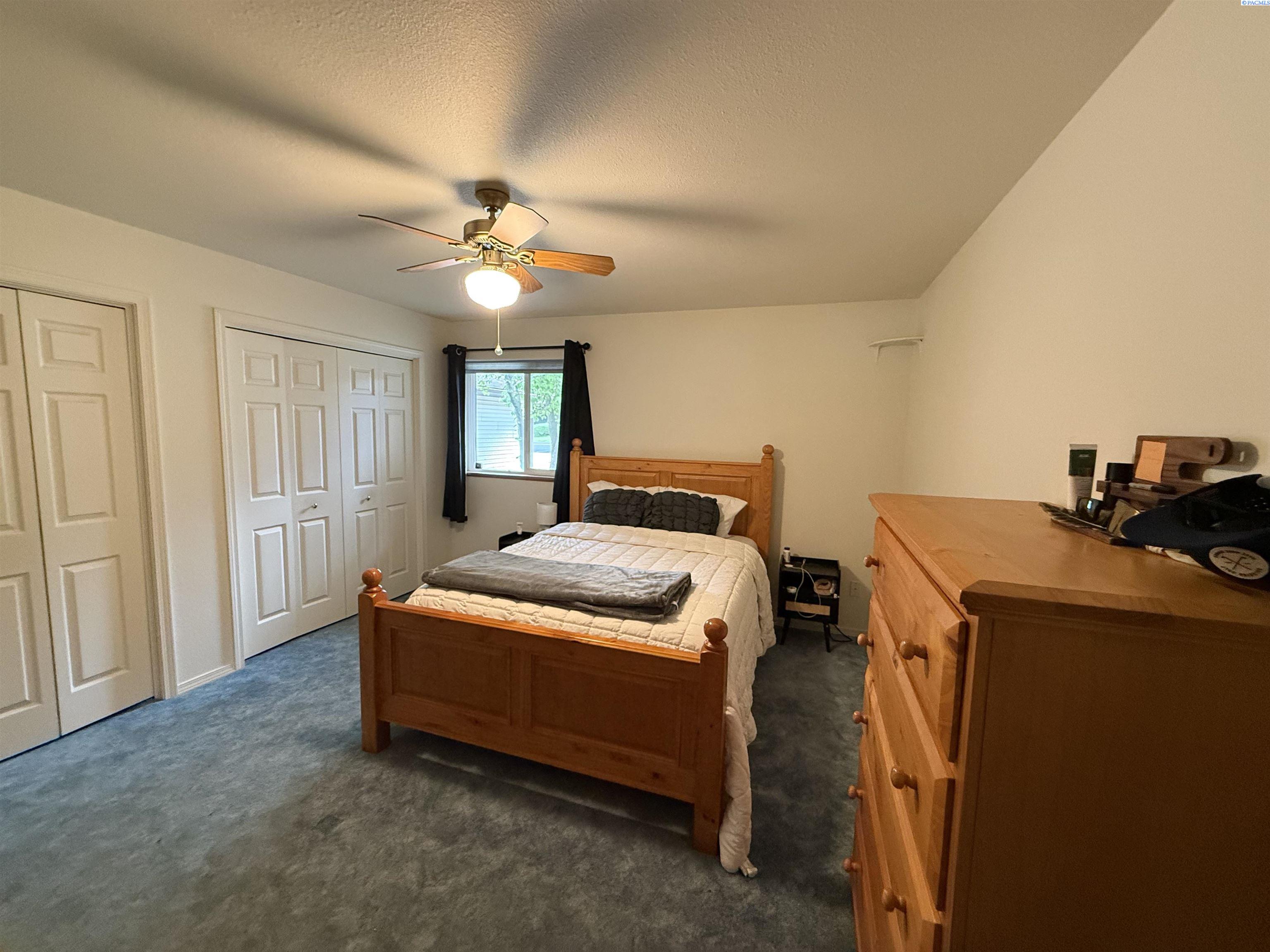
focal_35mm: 14
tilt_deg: -5.5
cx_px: 635
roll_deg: -1.2
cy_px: 476
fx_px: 514
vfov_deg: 85.7
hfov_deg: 102.1
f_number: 2.2
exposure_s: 1/60
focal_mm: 2.22
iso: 500
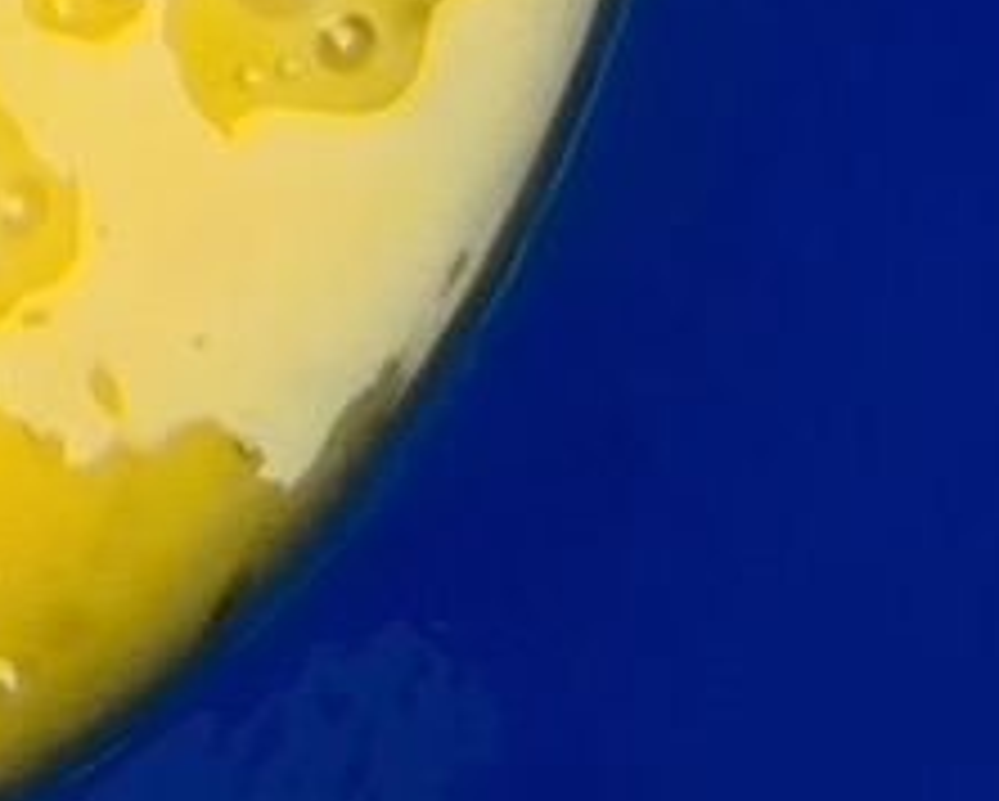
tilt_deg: -83.8
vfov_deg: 11.6
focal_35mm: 117
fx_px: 3462
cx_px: -662
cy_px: -891
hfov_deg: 14.8
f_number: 1.8
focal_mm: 4.25
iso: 200
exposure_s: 1/60
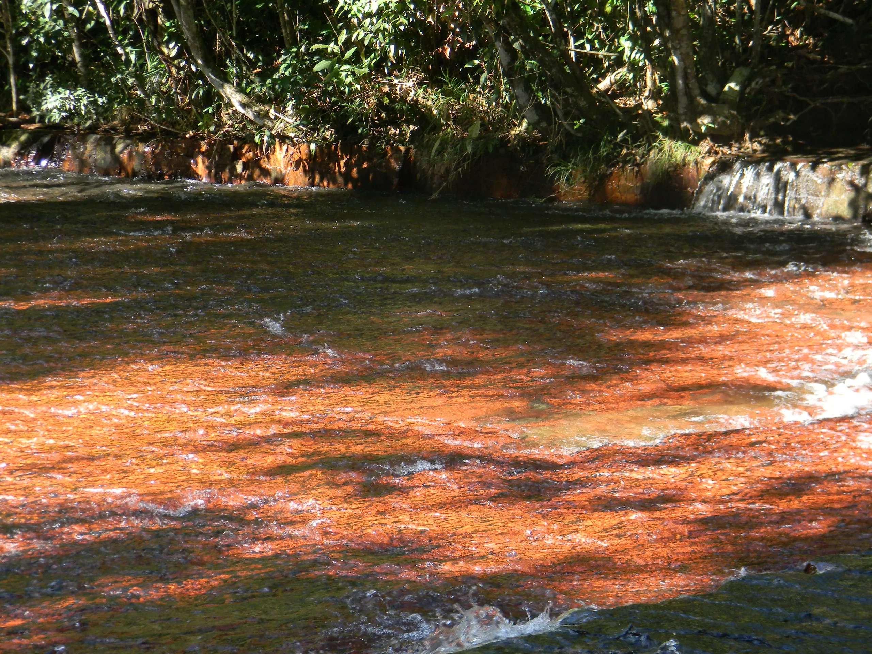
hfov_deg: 18.7
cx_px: 436
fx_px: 2645
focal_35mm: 105
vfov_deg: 14.1
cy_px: 327
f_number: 4.7
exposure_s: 1/124
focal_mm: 19
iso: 211
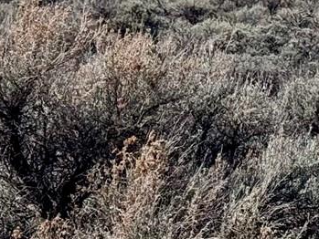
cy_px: -111
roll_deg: -1.7
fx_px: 2028
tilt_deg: -0.8
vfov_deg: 6.7
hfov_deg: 8.7
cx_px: 546
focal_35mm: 220
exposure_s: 1/7937
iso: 64
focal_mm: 6.76
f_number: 1.78
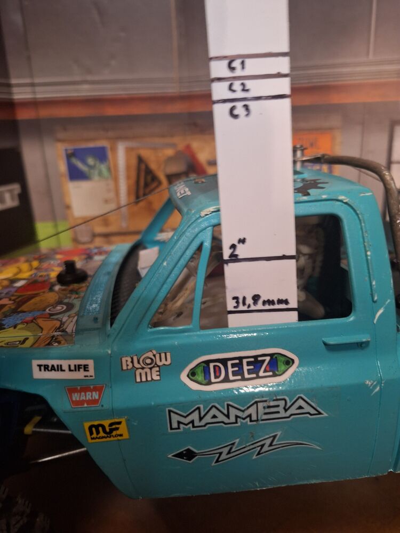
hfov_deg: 58.9
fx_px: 354
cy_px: 266
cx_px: 200
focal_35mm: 23
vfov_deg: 73.9
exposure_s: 1/20
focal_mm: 5.54
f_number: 1.8
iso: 400
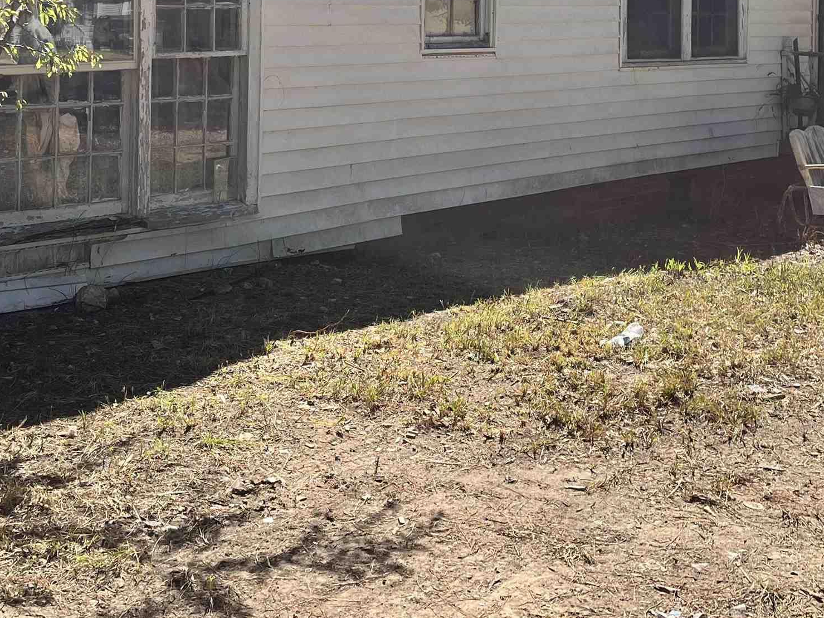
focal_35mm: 54
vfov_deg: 25.9
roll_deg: -1.2
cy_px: 27
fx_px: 1285
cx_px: 318
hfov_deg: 35.4
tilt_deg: -0.1
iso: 50
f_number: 1.6
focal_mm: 5.1
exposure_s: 1/2137
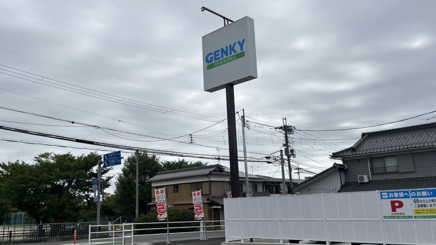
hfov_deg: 59.4
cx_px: 195
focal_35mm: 33
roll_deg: +2.0
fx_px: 381
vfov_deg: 35.6
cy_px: 119
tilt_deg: +12.5
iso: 50
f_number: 1.6
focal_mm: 5.1
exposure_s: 1/5319
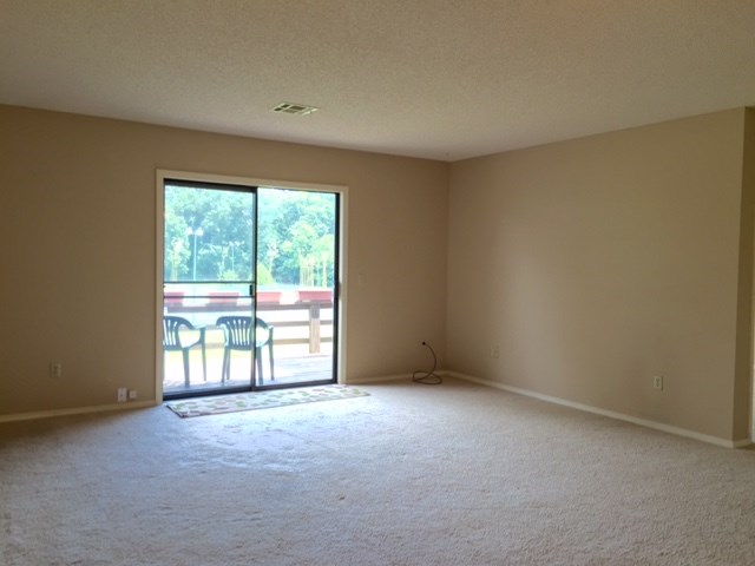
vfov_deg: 48.2
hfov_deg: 61.7
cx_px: 378
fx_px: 633
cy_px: 283
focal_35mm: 29
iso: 32
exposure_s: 1/40
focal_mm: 4.15
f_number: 2.2
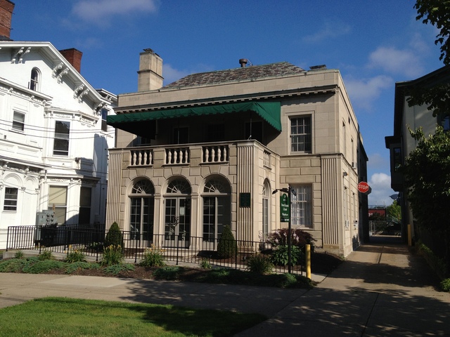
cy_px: 168
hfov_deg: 52.6
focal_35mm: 35
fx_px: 455
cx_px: 225
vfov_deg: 40.7
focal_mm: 4.28
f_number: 2.4
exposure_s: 1/2404
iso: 50
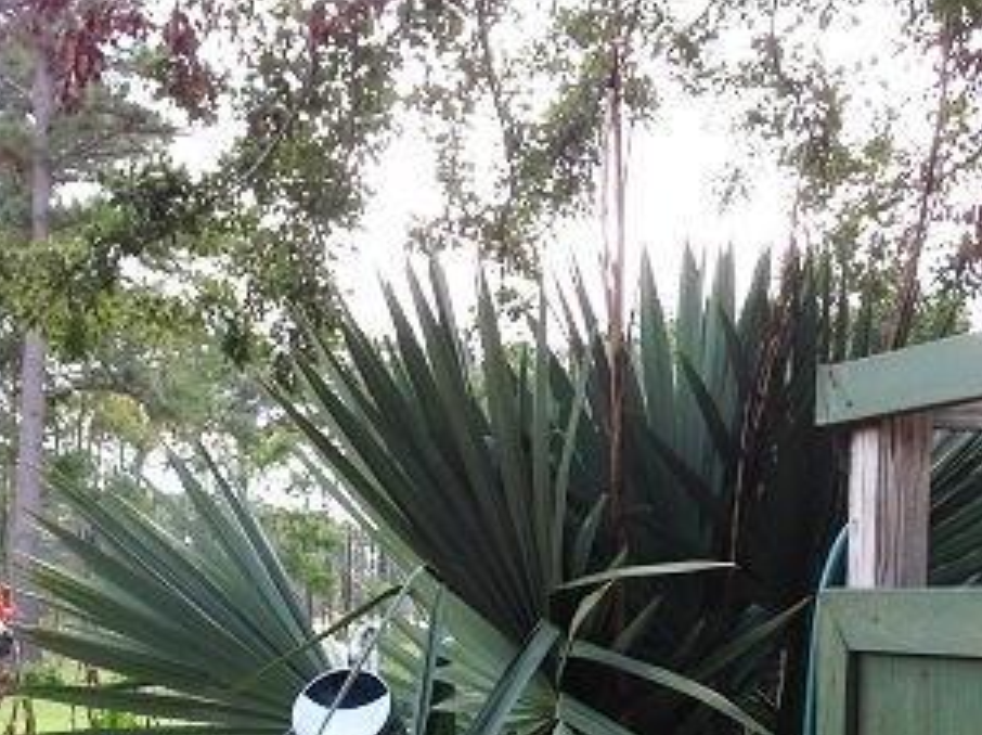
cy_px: 761
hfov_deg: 27.8
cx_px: 569
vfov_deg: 20.2
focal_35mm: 70
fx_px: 1984
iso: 50
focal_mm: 4.12
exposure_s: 1/274
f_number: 2.4
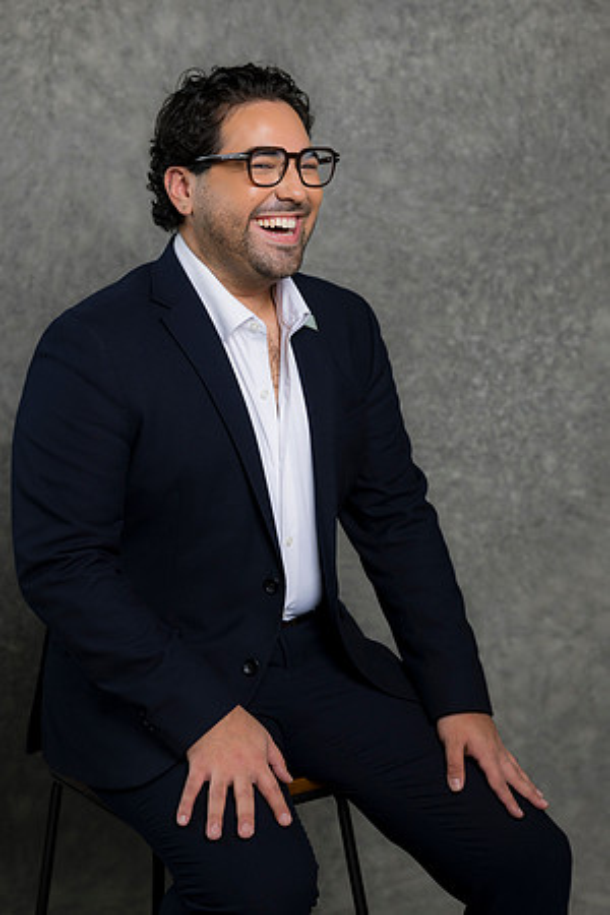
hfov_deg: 16.1
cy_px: 458
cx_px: 305
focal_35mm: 85
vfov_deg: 23.9
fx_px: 2160
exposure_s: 1/200
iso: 125
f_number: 5
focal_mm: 85
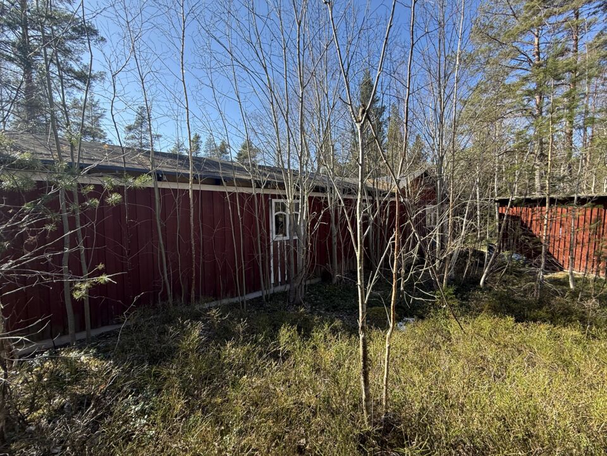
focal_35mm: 14
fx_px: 245
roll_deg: +0.9
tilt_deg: -1.7
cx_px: 304
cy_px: 228
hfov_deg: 102.1
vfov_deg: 85.7
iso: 64
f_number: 2.2
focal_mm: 2.22
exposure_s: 1/318
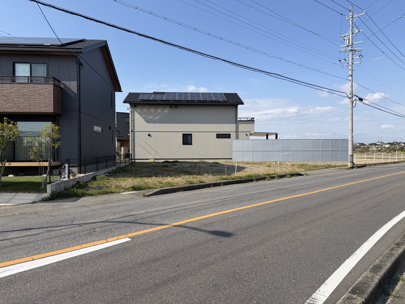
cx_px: 202
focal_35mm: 24
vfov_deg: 56.8
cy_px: 152
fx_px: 281
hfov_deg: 71.6
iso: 80
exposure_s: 1/3145
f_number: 1.78
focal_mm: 6.76
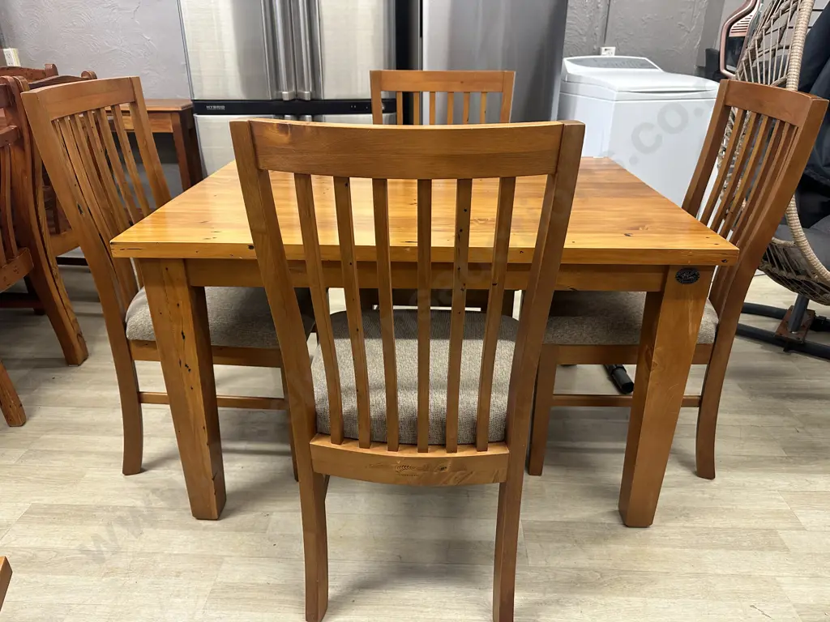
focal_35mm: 24
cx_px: 415
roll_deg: -0.4
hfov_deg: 71.6
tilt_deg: -24.6
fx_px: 575
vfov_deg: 56.8
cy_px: 311
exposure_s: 1/50
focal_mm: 6.86
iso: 160
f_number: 1.78
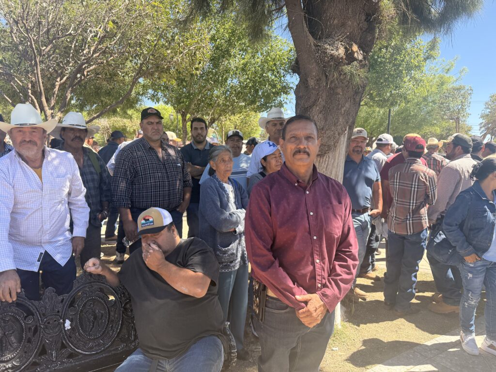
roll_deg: -1.3
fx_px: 344
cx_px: 248
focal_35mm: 24
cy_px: 186
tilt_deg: -6.0
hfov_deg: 71.6
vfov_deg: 56.8
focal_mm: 6.76
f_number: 1.78
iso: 100
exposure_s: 1/1060
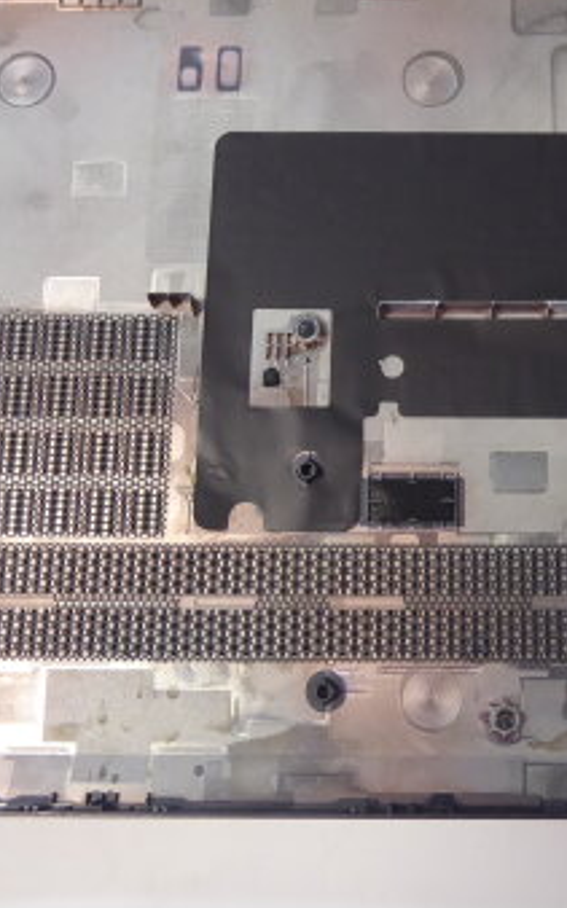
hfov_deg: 27.0
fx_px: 1163
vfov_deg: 42.5
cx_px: 435
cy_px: 379
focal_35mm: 47
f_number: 3.3
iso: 400
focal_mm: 4.3
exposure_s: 1/50
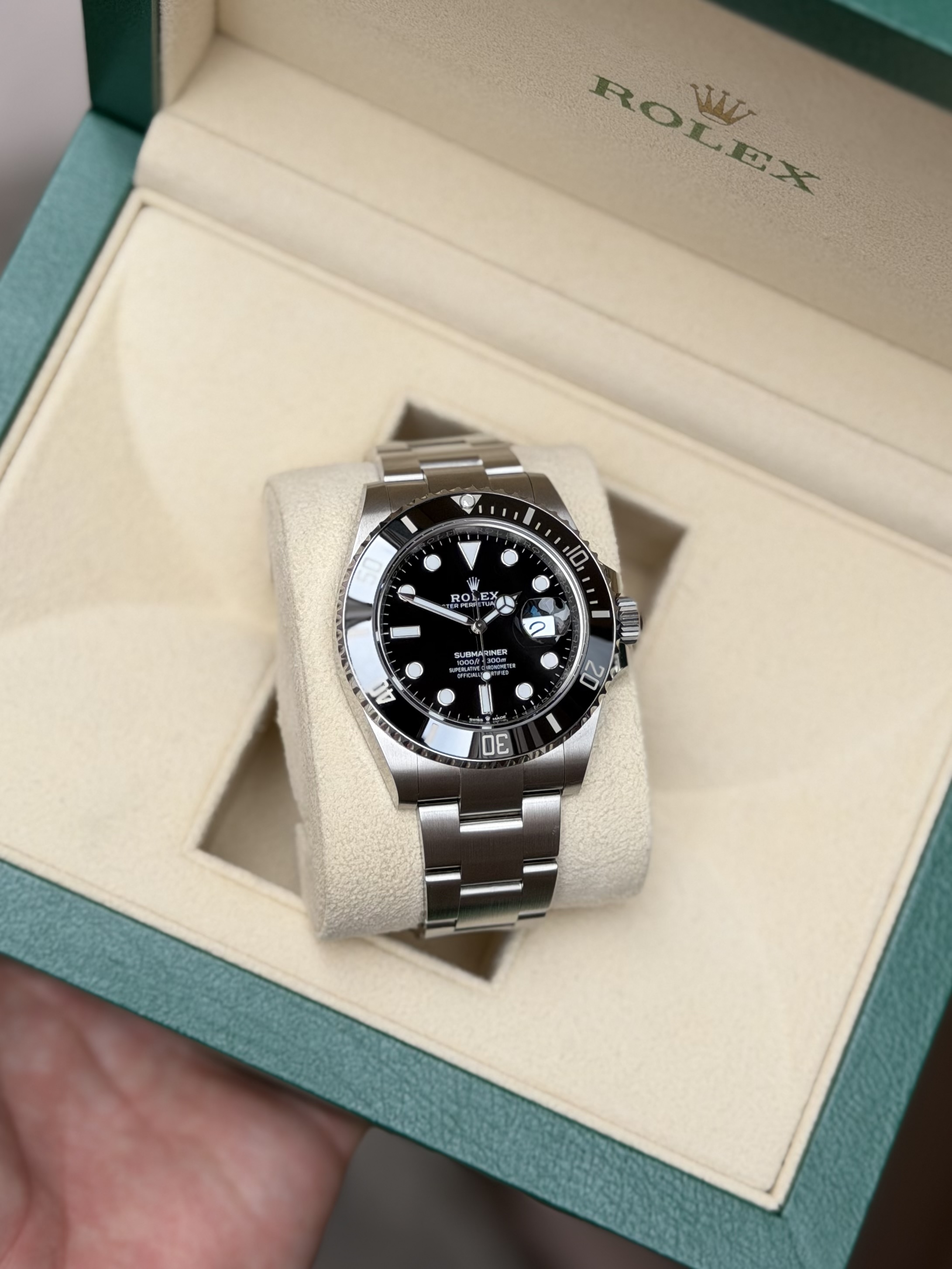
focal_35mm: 48
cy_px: 634
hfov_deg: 30.3
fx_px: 1760
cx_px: 476
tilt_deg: -52.6
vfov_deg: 39.7
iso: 64
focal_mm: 6.76
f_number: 1.78
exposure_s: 1/917
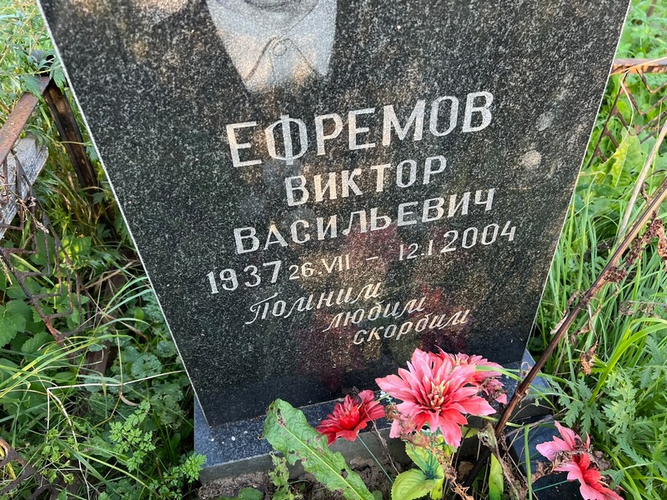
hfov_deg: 67.3
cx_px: 334
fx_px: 501
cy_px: 250
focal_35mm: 26
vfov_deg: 53.1
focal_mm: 5.7
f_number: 1.5
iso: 40
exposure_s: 1/121
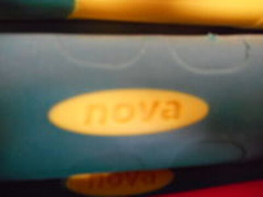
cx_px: 132
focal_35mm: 25
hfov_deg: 69.4
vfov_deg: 54.9
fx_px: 190
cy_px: 98
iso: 800
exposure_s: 1/4
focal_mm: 4.5
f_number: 3.7
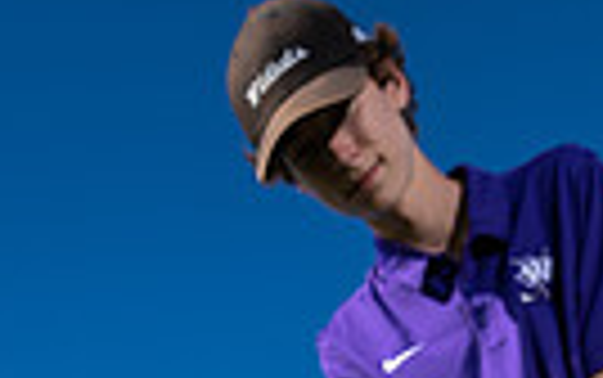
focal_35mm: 82
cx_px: 400
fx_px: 1349
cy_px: 927
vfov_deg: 12.4
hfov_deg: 25.1
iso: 100
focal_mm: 24
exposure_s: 1/640
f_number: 5
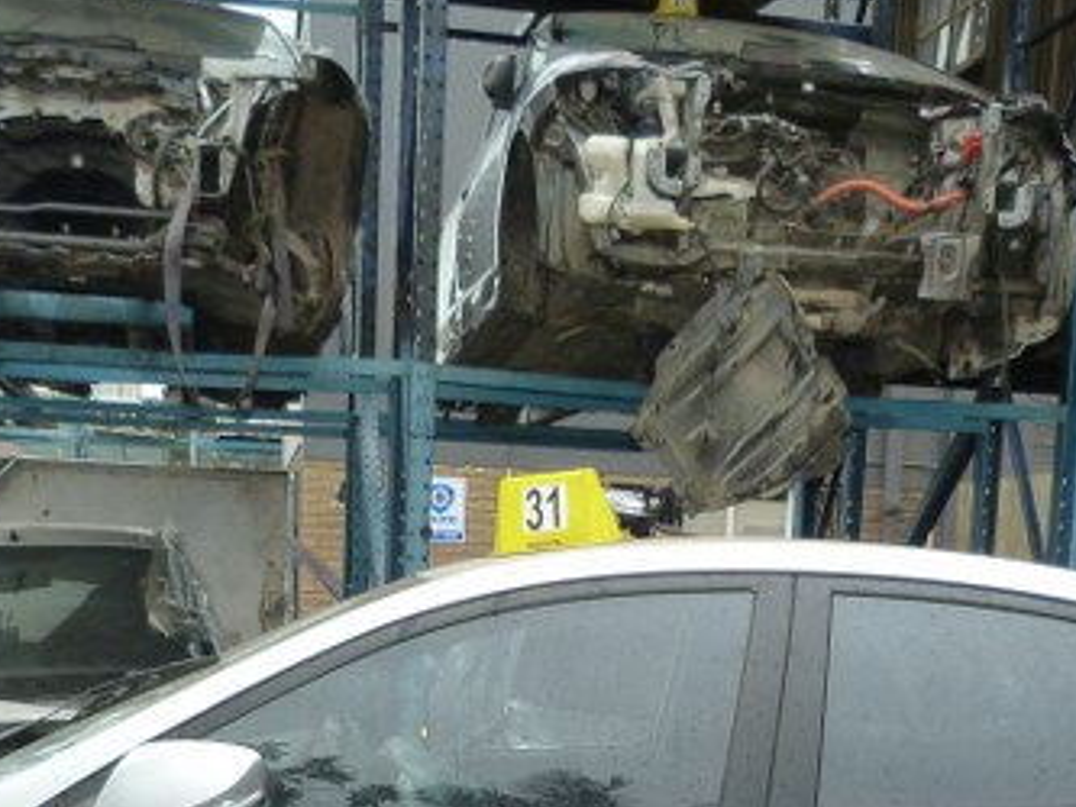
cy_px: 952
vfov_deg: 22.6
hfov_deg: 32.1
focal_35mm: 60
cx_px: 620
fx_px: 1866
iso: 125
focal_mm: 4.5
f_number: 3.6
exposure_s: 1/100
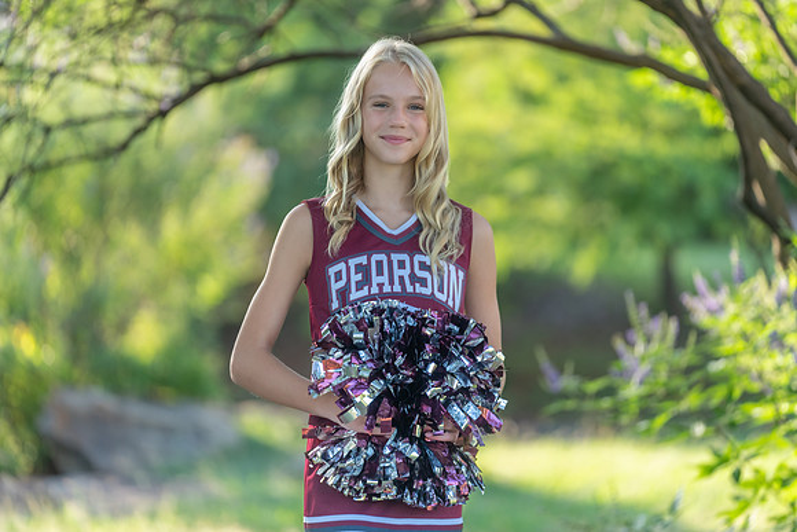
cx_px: 398
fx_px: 3790
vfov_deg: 8.0
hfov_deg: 12.0
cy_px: 266
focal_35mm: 171
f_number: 2.8
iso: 250
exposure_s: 1/320
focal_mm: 167
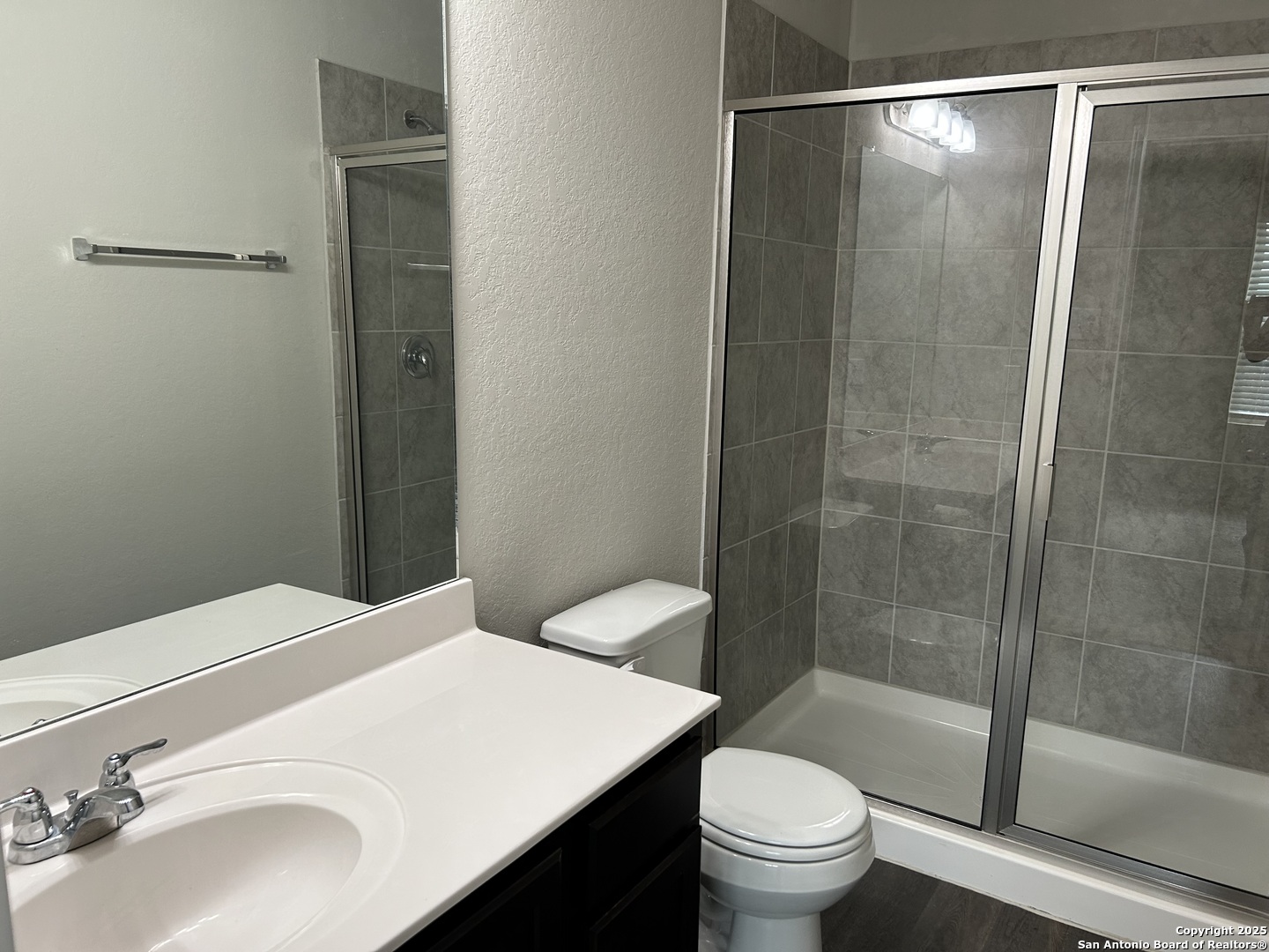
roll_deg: -0.9
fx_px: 953
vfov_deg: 53.1
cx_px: 634
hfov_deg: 67.3
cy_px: 476
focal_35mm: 26
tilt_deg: -10.5
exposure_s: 1/120
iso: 125
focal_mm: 5.7
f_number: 1.5
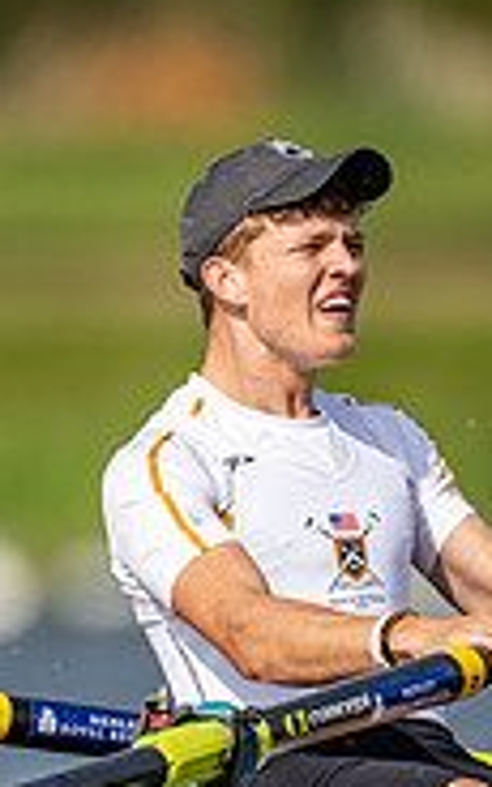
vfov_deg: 1.1
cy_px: 494
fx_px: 41277
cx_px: 197
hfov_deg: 0.7
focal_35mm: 1924
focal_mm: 600
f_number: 4
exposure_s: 1/2500
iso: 200
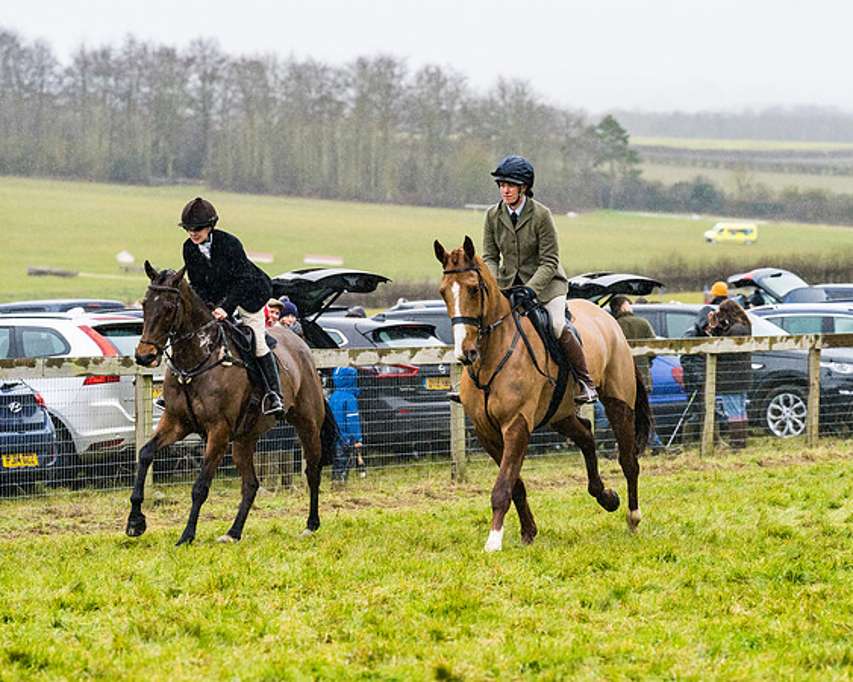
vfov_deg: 8.3
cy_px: 336
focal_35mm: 186
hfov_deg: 10.4
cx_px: 459
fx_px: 4693
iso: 1600
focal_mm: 135
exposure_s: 1/1000
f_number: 4
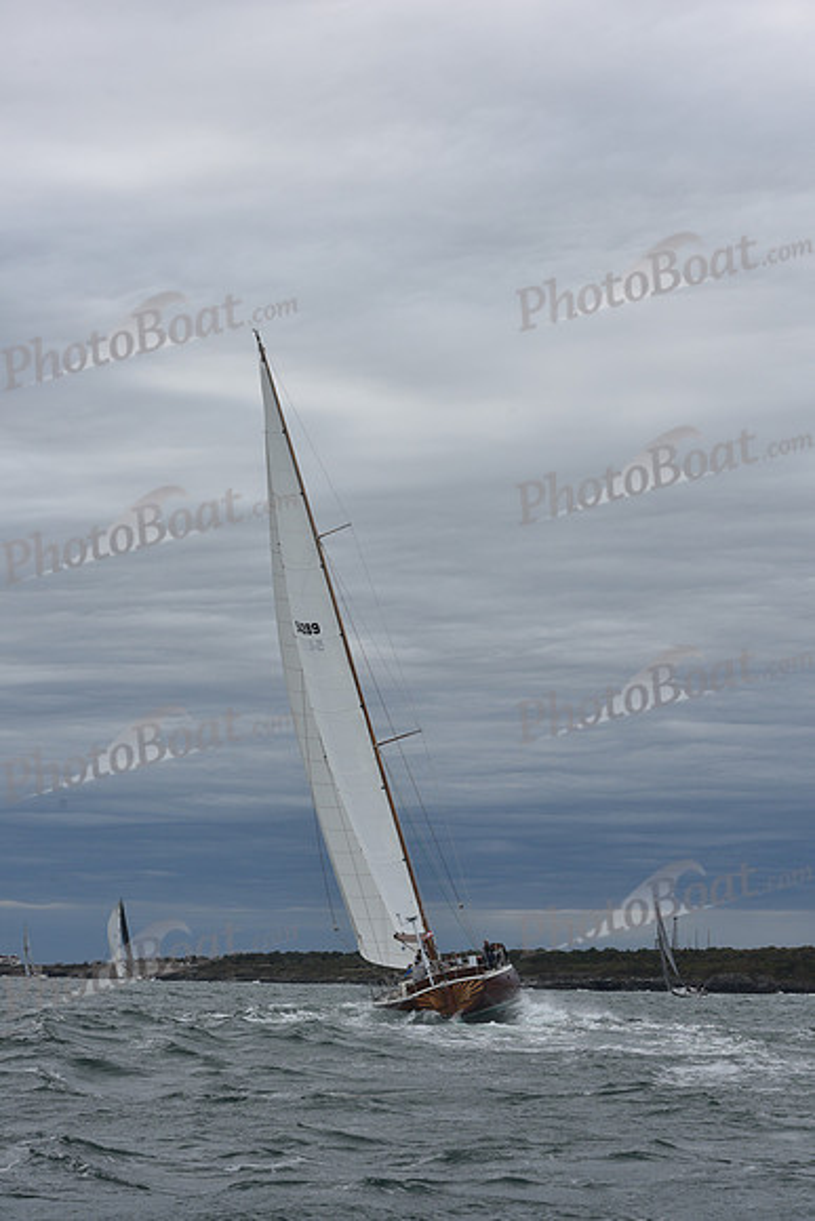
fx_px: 2375
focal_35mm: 70
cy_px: 610
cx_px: 408
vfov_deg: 28.8
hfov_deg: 19.5
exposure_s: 1/1000
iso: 320
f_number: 10
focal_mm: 70
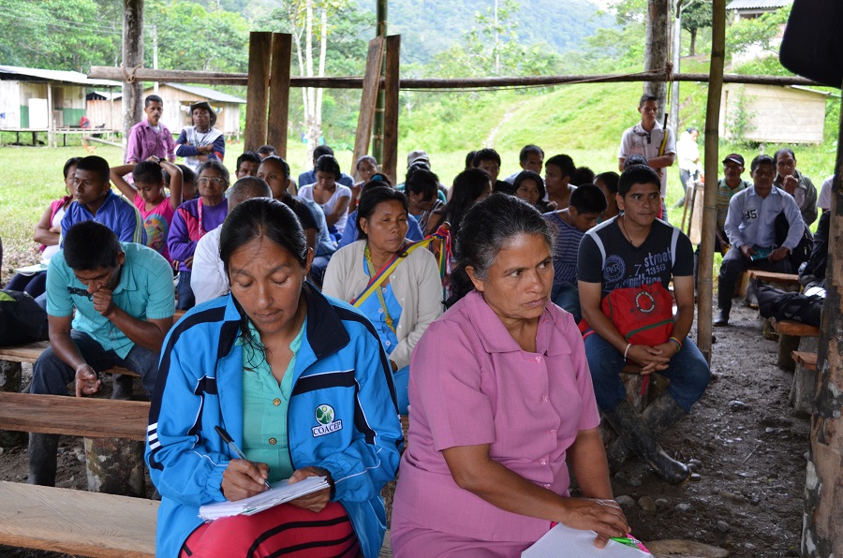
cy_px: 279
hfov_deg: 46.5
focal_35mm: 42
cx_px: 422
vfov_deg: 31.8
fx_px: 981
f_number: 4.5
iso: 800
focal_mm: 28
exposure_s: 1/160
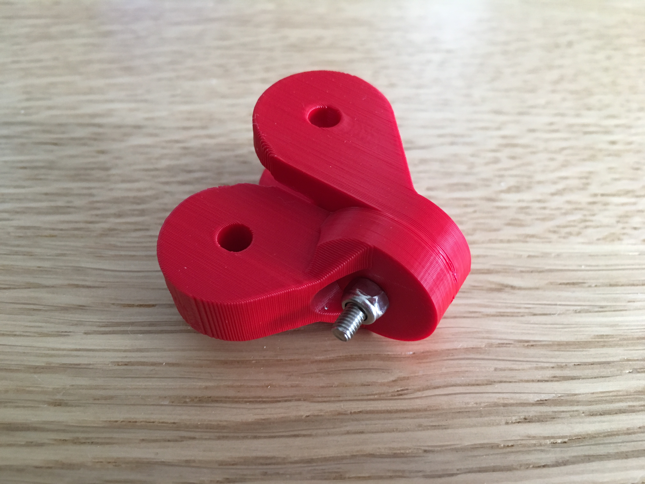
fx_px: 540
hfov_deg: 61.7
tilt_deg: -49.6
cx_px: 322
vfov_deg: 48.2
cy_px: 242
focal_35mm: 29
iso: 160
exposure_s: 1/33
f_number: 2.2
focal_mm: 4.15
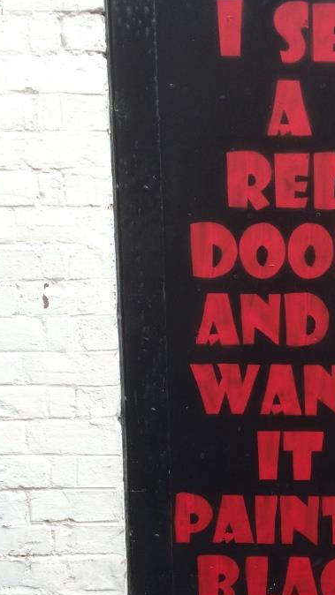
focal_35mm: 48
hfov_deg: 24.4
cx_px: 286
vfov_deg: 42.8
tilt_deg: -8.1
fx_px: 758
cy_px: 337
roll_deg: +1.4
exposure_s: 1/229
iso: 32
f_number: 2.2
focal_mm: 4.15
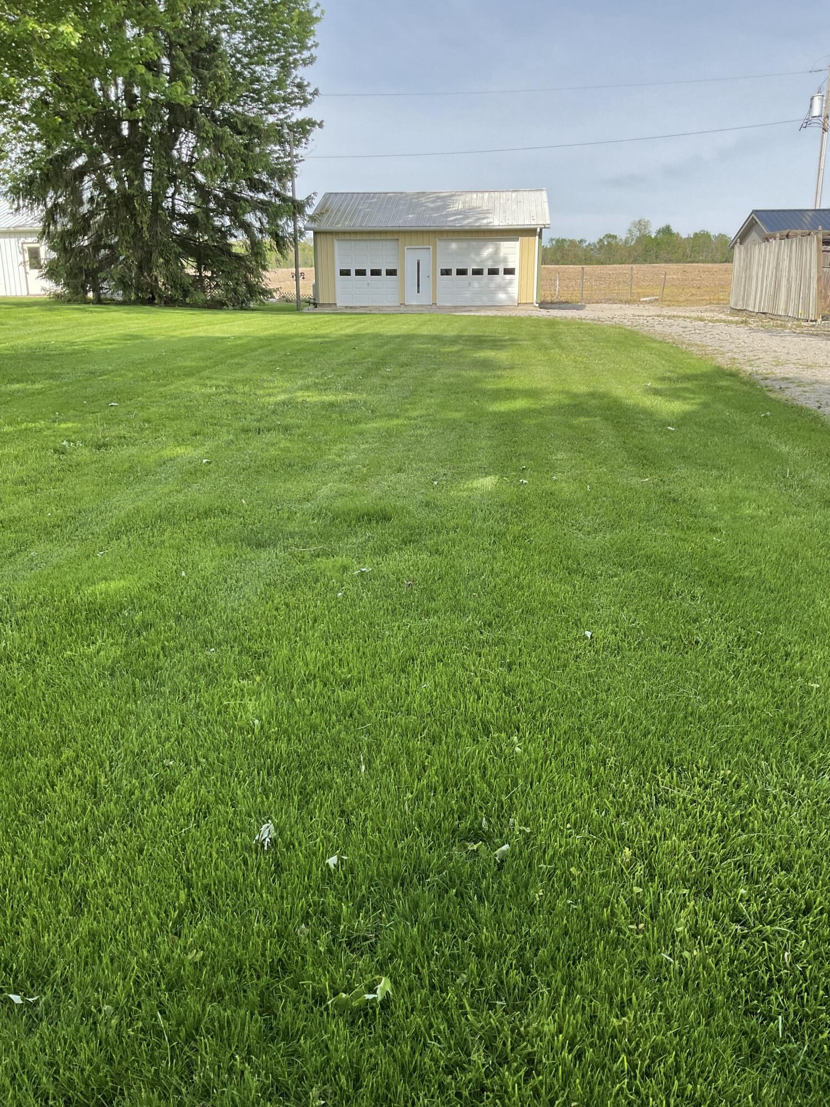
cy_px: 554
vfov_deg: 61.7
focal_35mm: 29
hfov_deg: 48.2
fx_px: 927
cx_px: 415
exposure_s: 1/457
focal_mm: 3
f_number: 1.8
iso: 16
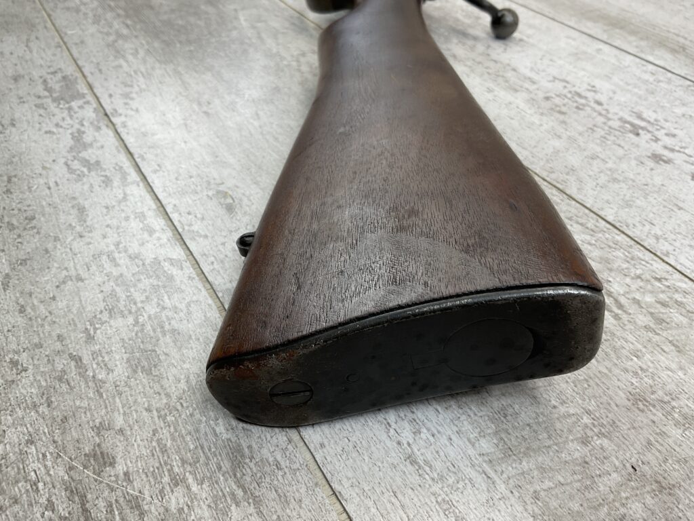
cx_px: 347
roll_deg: -2.1
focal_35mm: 29
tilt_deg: -41.2
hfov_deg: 61.7
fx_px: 581
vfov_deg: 48.2
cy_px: 260
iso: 20
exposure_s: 1/120
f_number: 1.8
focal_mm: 3
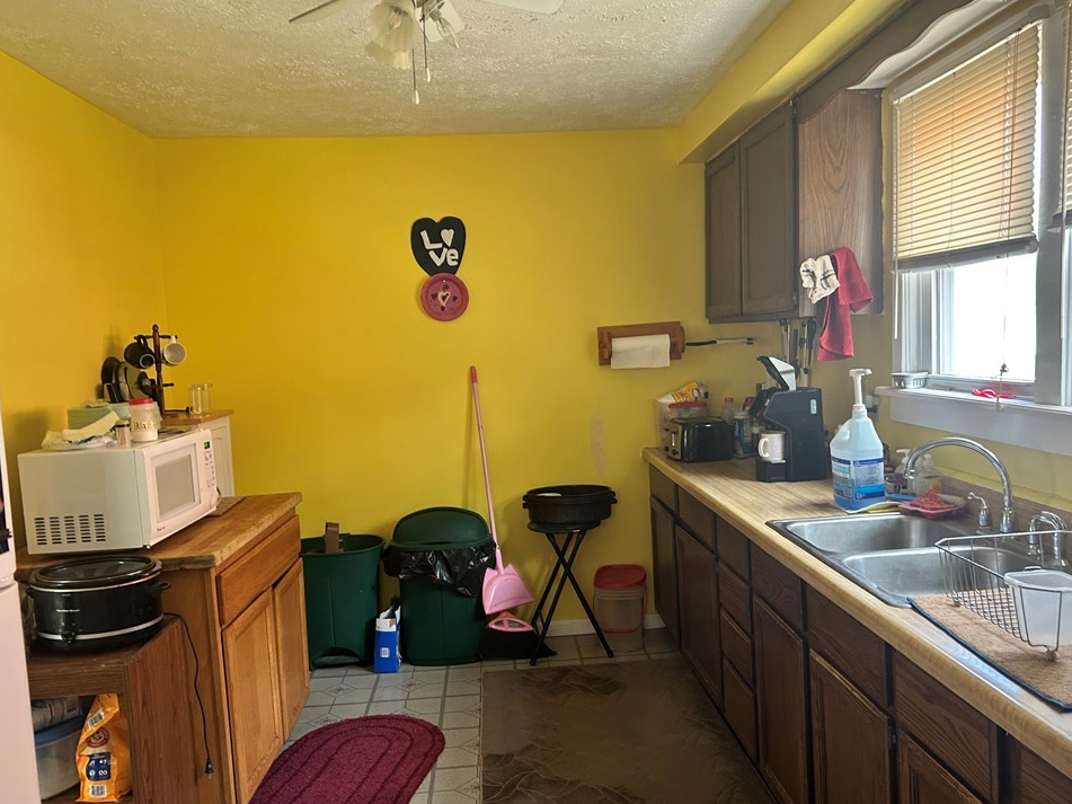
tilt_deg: -5.5
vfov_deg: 49.7
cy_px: 423
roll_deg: +2.6
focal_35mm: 28
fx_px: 867
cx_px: 565
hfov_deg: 63.4
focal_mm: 5.7
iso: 200
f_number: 1.5
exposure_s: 1/60
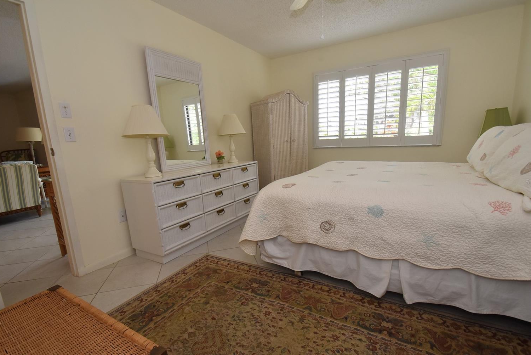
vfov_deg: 73.8
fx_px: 236
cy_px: 182
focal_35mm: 16
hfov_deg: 96.7
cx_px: 274
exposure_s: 1/80
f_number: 4.5
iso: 800
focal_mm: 10
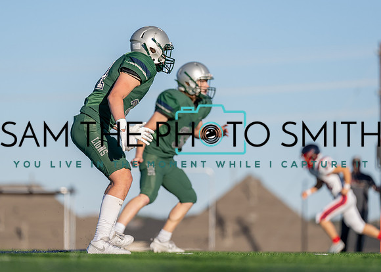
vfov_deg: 5.0
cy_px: 135
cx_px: 166
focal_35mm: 286
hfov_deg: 7.0
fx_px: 3097
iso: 100
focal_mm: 200
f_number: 2.8
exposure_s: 1/1600
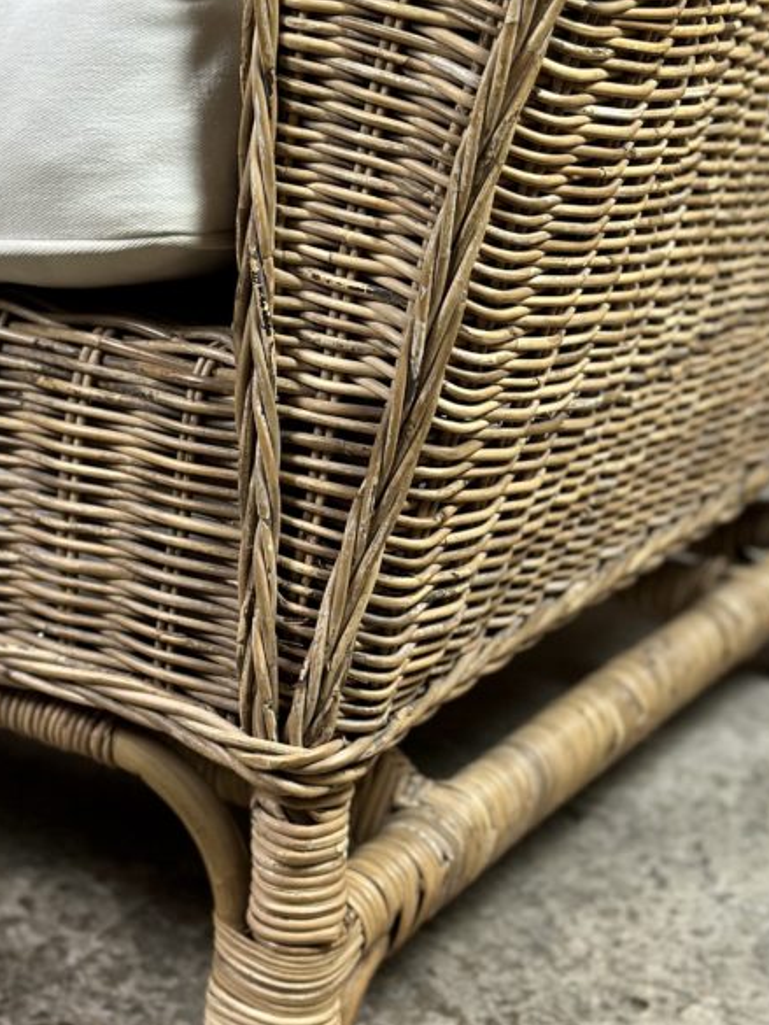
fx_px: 2487
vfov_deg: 23.2
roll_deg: -2.8
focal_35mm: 84
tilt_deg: -16.0
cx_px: 261
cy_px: 363
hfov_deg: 17.5
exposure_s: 1/50
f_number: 1.78
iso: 100
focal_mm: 6.86
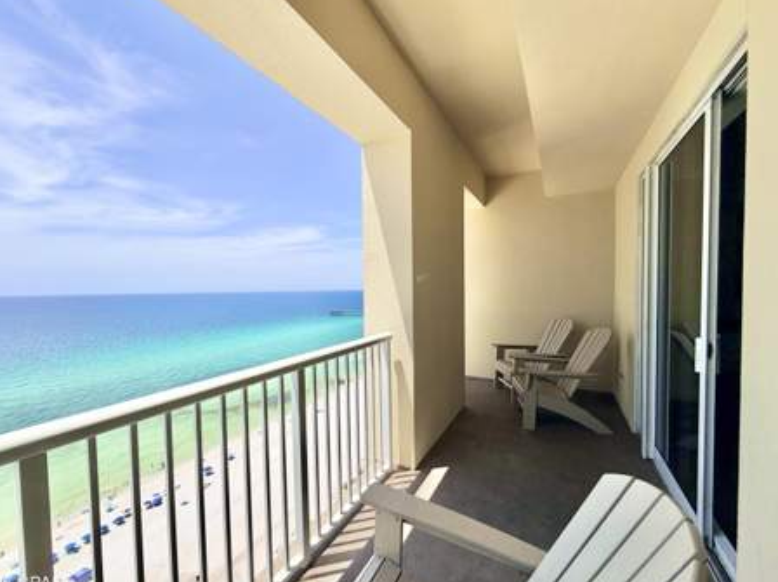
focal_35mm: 15
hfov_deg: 98.2
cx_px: 375
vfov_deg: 81.6
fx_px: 337
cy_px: 298
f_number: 2.2
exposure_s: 1/1017
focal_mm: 2.22
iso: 20
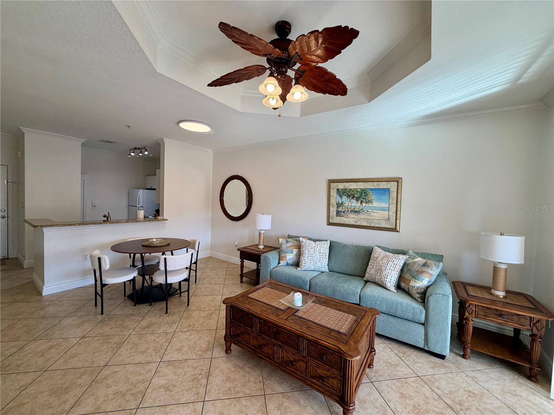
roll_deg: -2.1
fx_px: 224
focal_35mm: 14
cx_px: 277
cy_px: 208
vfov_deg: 85.7
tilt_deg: -0.8
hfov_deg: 102.1
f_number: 2.2
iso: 100
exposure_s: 1/120
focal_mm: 2.22
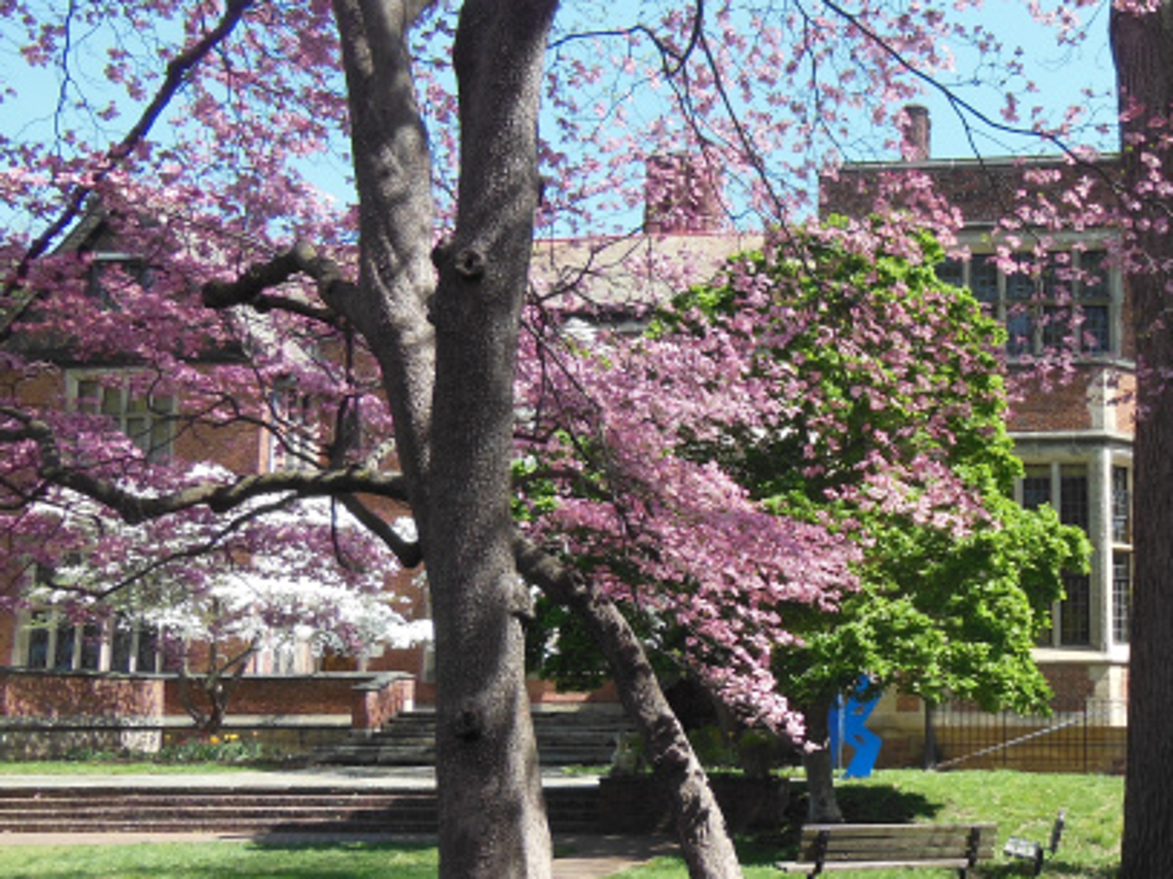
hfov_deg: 42.1
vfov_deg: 33.5
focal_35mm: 43
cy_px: 526
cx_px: 919
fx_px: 1457
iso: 125
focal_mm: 4.5
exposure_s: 1/320
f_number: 3.5
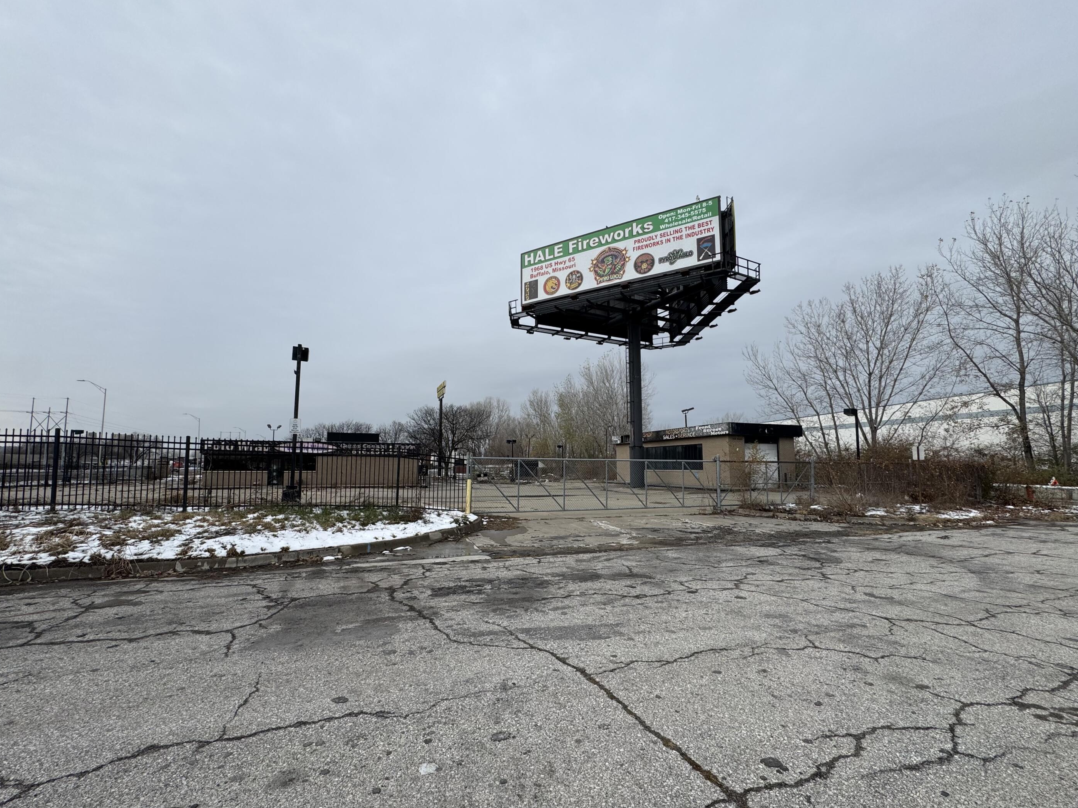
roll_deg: -1.0
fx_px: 467
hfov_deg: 98.2
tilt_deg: +5.0
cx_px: 529
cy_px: 426
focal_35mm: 15
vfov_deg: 81.7
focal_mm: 2.22
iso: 50
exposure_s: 1/2028
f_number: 2.2
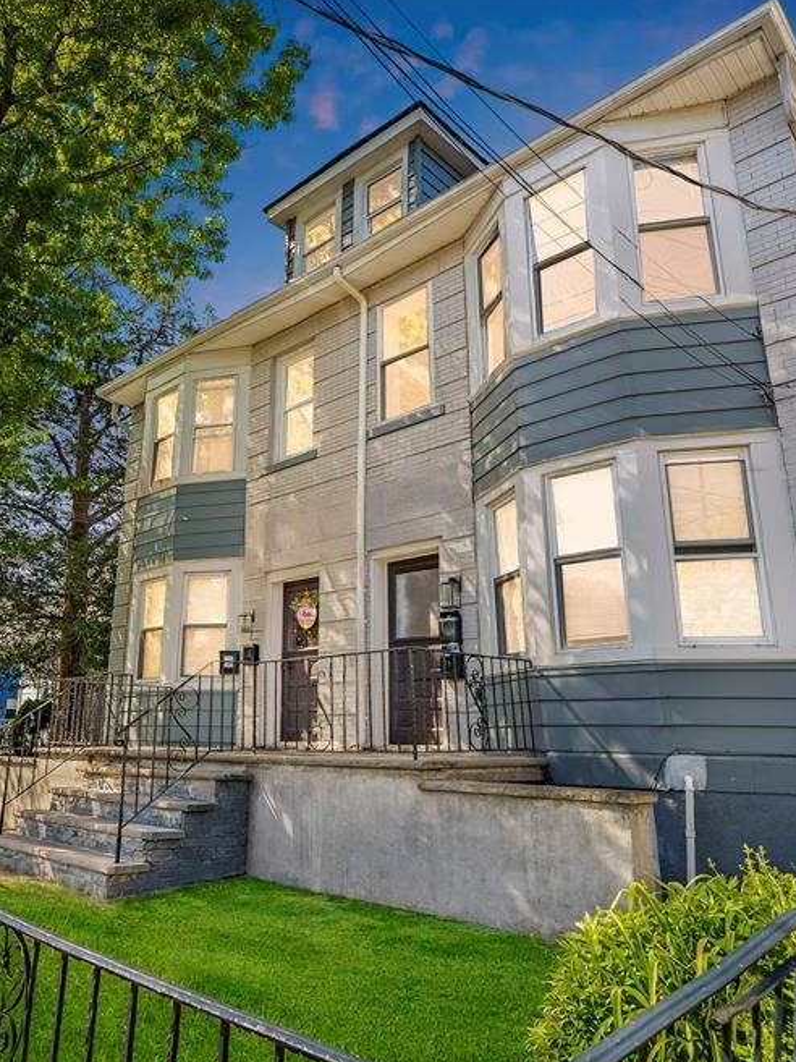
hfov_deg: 56.3
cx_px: 309
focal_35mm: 24
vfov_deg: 71.6
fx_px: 736
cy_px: 518
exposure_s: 1/320
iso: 100
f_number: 4
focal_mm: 16
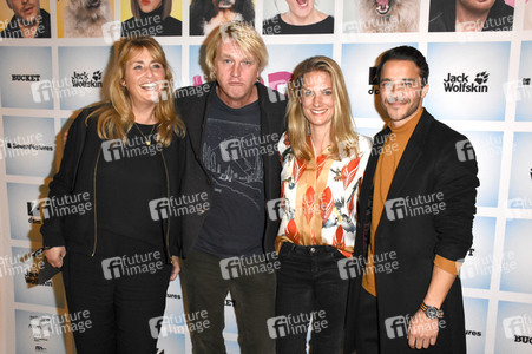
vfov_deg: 38.3
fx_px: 509
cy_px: 177
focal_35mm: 34
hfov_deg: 55.1
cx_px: 266
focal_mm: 23
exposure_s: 1/160
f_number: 6.3
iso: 3200
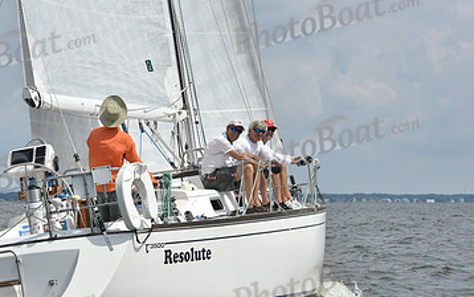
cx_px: 166
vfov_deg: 8.6
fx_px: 1964
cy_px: 230
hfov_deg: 13.7
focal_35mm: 152
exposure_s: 1/1000
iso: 320
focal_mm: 92
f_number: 11
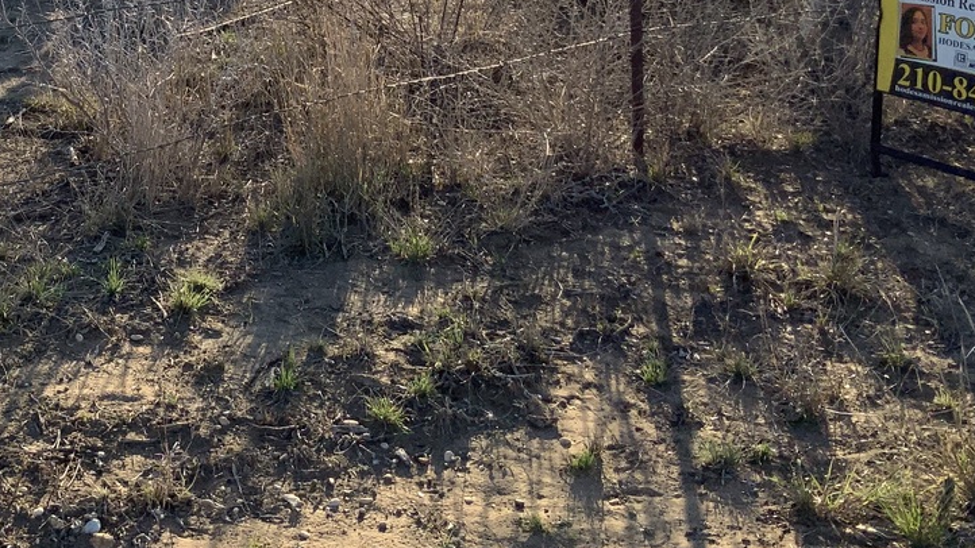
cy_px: -115
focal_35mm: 63
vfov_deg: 18.1
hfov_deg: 32.5
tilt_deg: -8.2
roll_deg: +2.2
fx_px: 1629
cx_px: 205
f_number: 1.8
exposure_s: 1/1786
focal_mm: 3
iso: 16
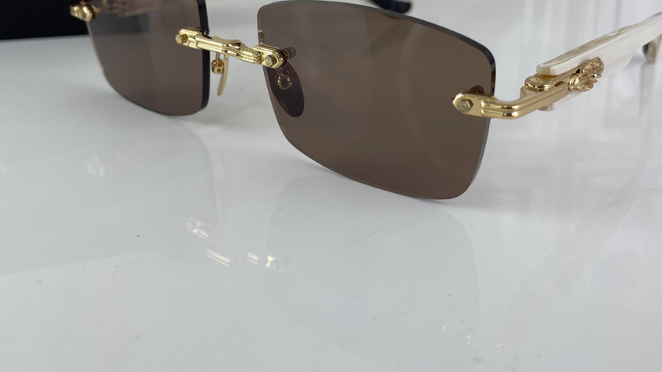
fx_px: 702
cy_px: 71
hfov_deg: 50.5
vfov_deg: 29.0
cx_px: 345
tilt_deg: -16.5
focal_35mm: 40
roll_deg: -0.3
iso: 32
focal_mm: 4.2
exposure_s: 1/262
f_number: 1.6
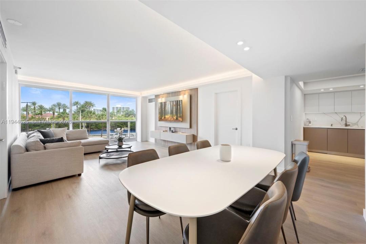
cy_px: 122
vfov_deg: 81.2
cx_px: 183
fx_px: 142
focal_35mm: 14
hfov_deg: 104.3
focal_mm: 14
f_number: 9
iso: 100
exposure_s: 1/13
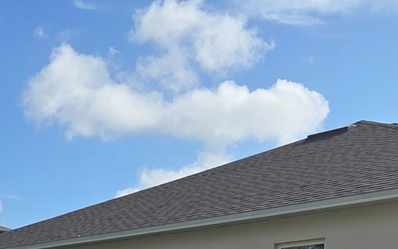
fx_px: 727
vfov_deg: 17.5
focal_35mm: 67
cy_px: 373
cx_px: 245
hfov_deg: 30.5
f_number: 1.8
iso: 80
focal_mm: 5.4
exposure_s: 1/5399
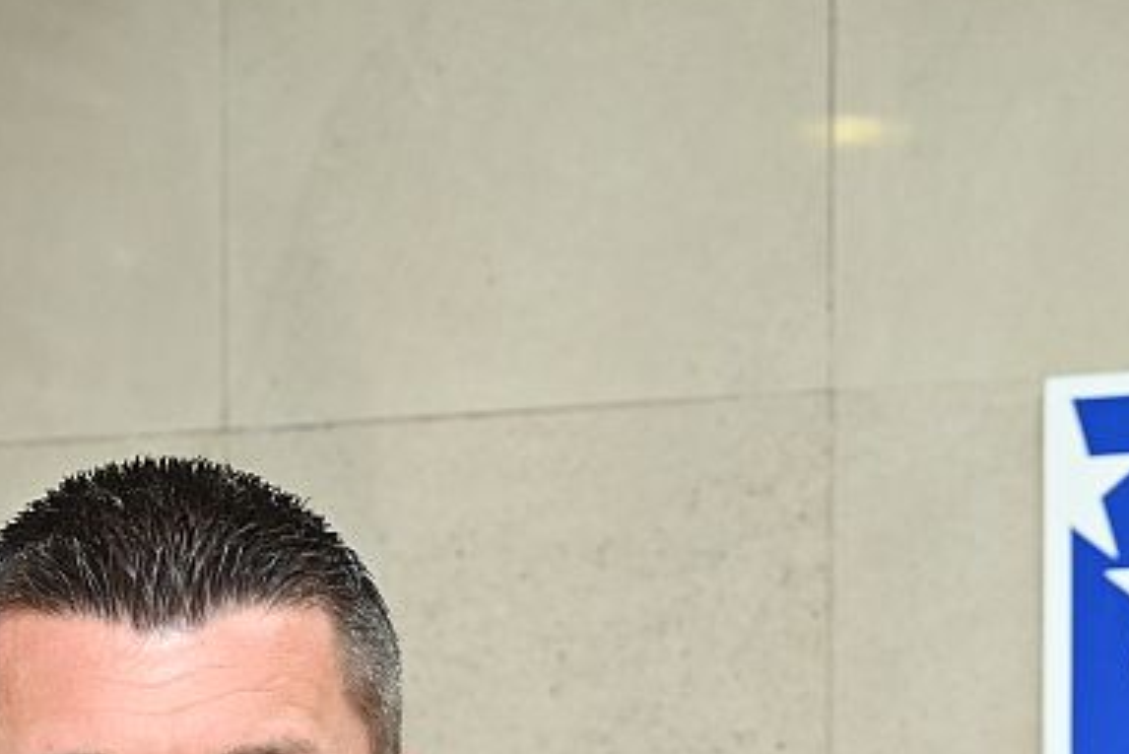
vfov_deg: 6.2
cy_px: 1851
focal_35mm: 211
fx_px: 6619
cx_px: 739
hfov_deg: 9.7
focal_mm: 42
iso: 560
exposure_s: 1/60
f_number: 4
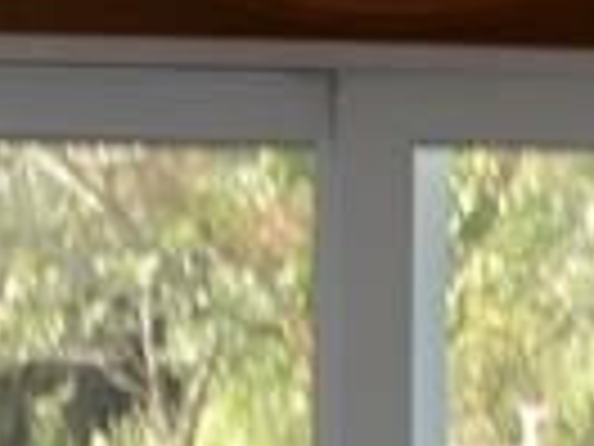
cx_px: 644
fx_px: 3449
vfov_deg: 7.2
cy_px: 838
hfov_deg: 9.7
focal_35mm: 201
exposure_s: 1/10
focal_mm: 18
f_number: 9
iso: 100
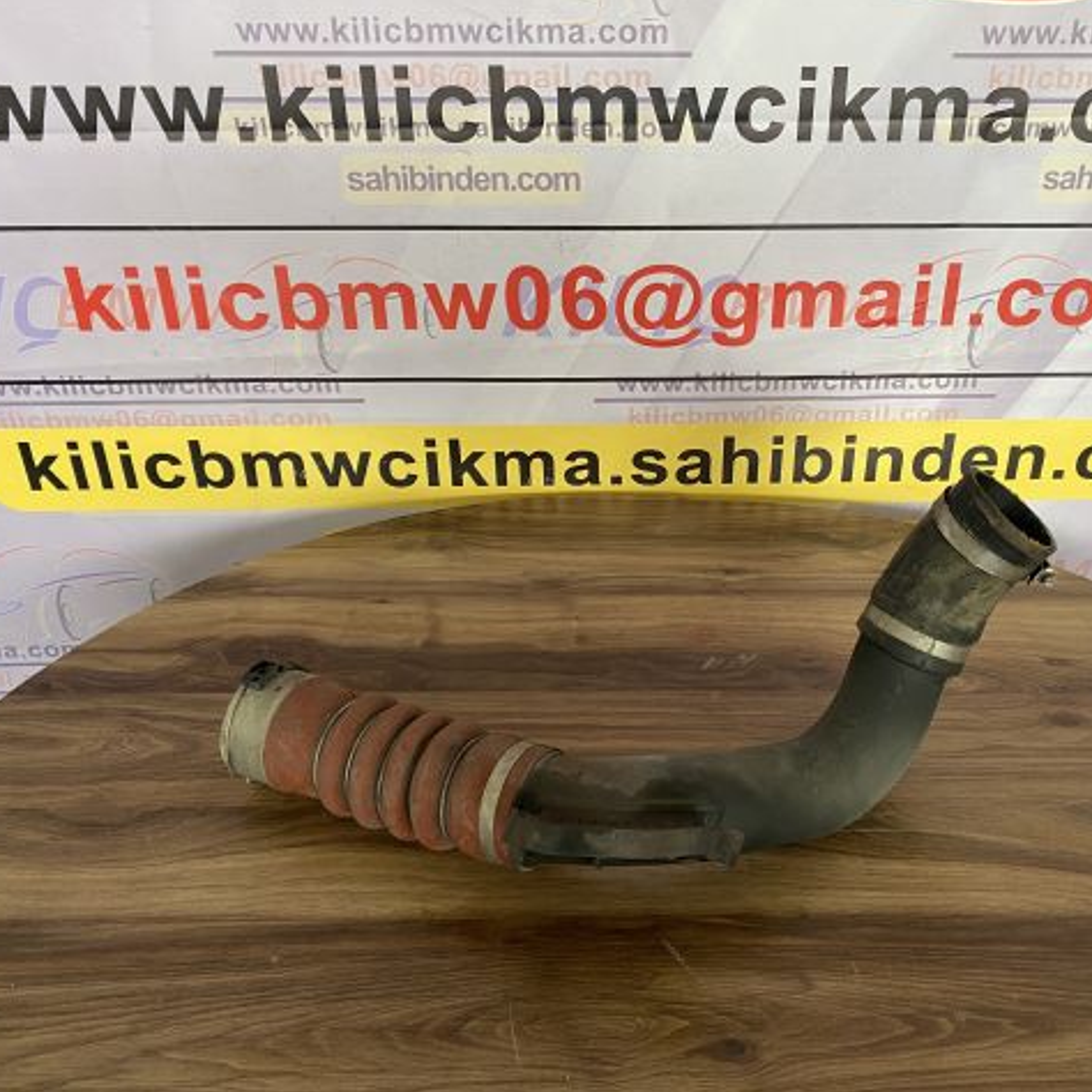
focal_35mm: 31
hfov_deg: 52.3
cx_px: 634
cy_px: 541
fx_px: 1106
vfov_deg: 52.5
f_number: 1.8
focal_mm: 4.25
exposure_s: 1/69
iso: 125
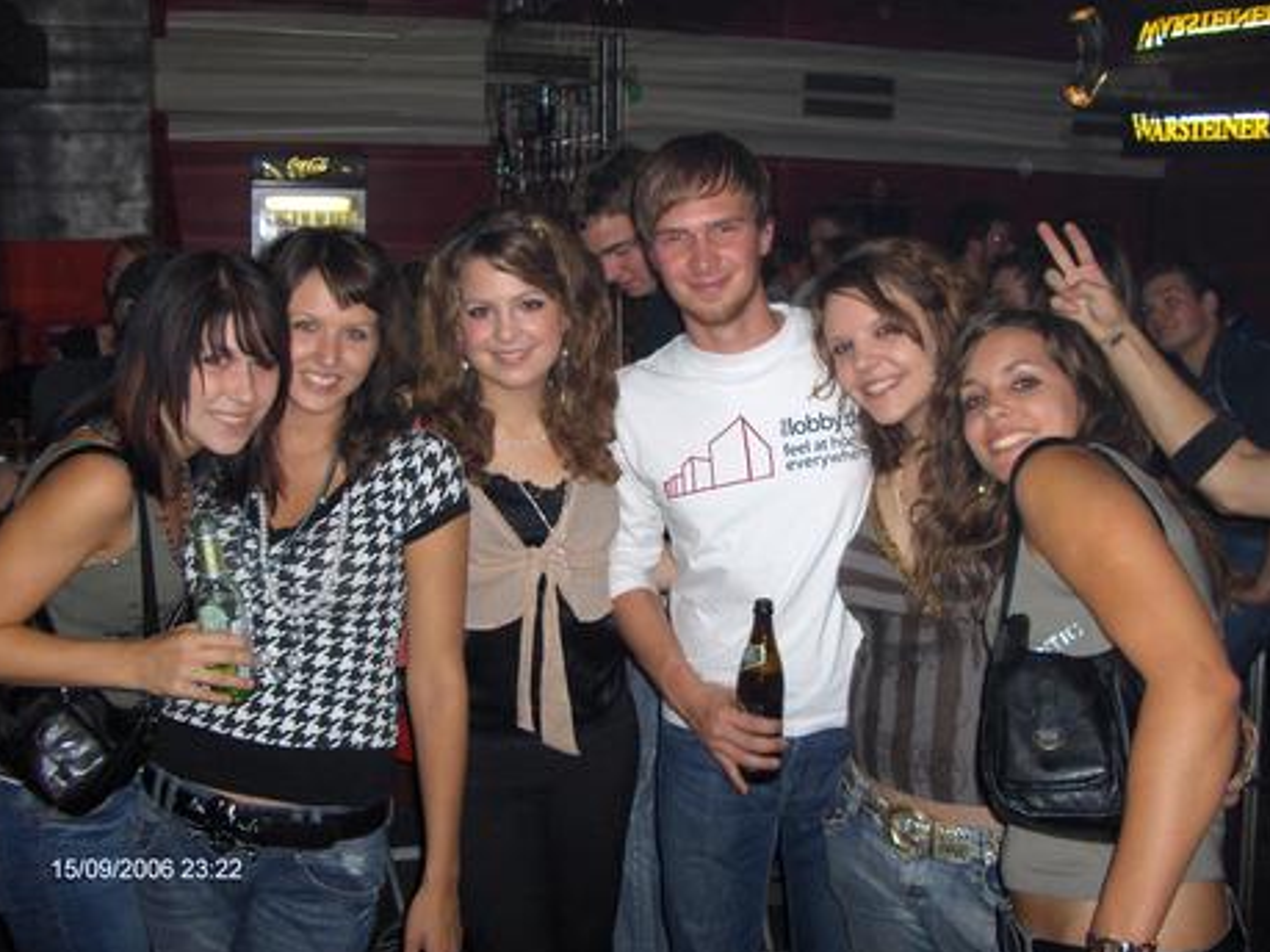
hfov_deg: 51.4
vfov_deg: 39.6
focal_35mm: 36
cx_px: 623
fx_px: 1320
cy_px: 487
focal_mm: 5.8
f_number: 2.6
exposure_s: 1/60
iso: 100
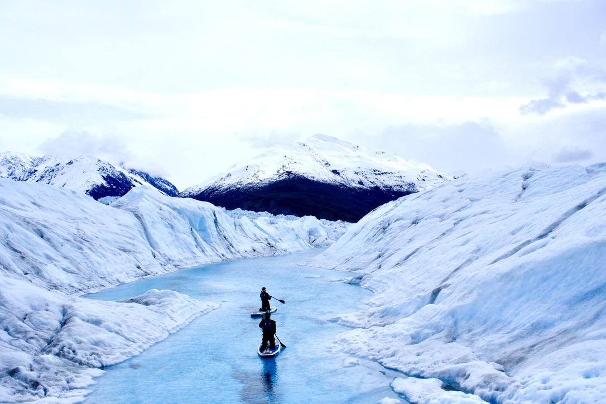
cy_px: 202
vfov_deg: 36.9
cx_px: 303
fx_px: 606
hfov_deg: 53.1
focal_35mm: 36
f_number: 7.1
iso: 400
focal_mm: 24
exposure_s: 1/3500
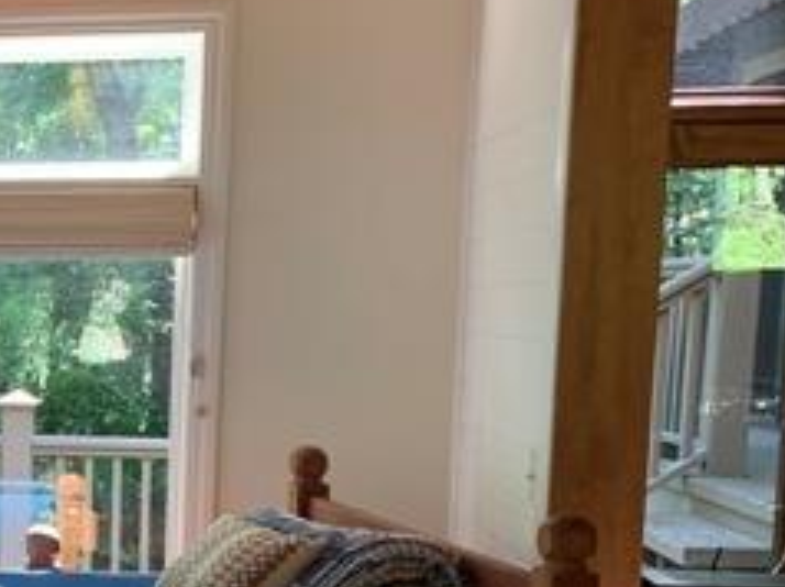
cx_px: -191
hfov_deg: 24.7
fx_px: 1586
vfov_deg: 20.7
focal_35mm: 70
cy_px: 475
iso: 100
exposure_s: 1/60
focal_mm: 4.25
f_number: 1.8
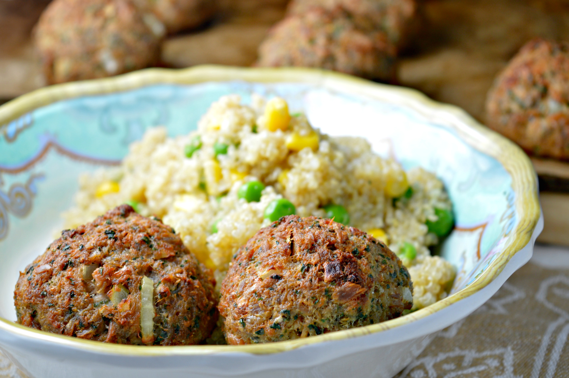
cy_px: 189
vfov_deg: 16.5
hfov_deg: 24.6
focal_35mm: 82
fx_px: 1303
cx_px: 284
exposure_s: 1/25
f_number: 5.6
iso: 100
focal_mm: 55
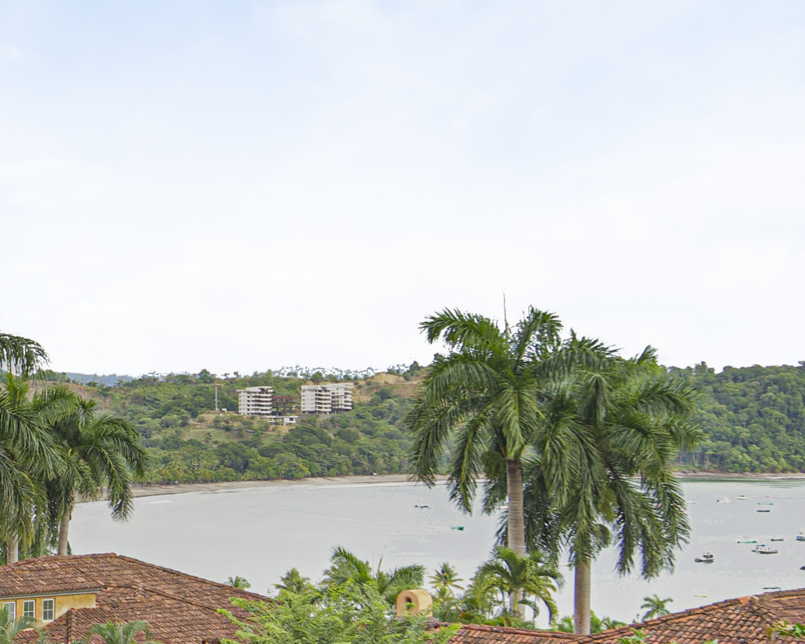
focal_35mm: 74
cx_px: -115
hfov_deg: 23.8
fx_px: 1763
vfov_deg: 20.7
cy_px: 360
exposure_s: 1/100
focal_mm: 16
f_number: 8
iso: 320
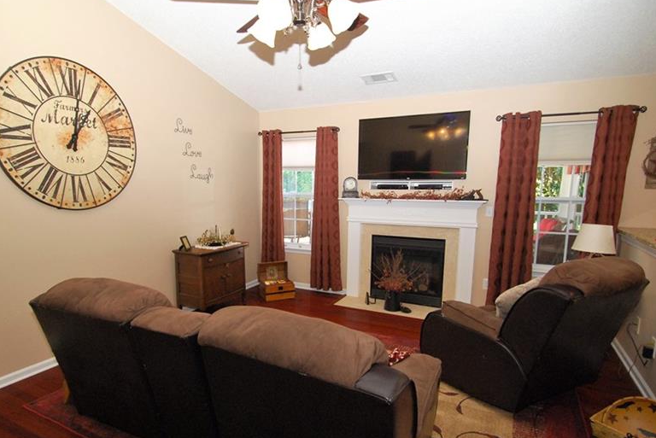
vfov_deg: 61.6
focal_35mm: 20
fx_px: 365
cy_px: 254
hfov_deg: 83.7
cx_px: 297
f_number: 4
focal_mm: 10
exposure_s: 1/60
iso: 560
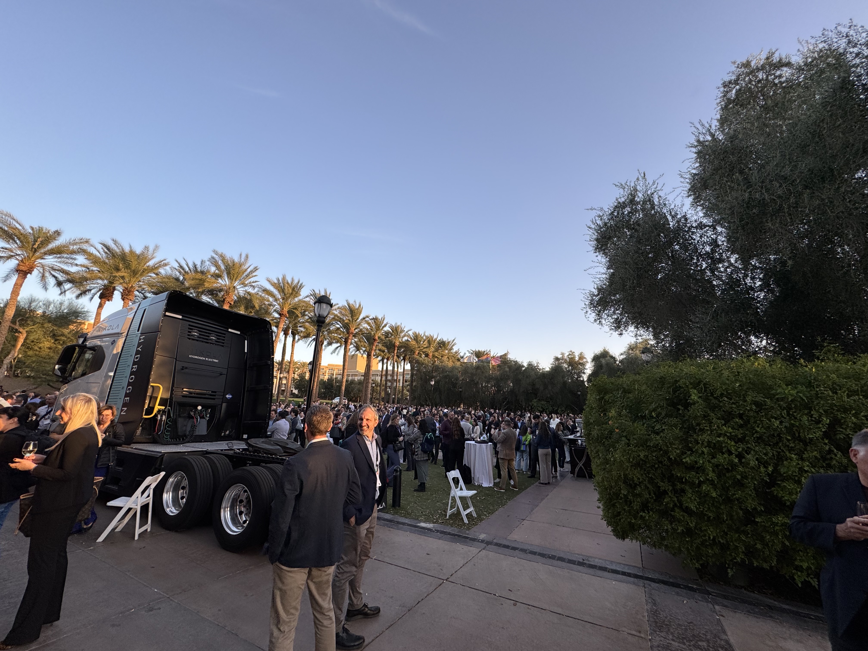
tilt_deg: +13.2
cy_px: 326
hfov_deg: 102.1
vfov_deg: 85.7
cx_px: 434
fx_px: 351
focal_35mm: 14
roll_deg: -2.2
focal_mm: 2.22
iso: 40
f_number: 2.2
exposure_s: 1/312
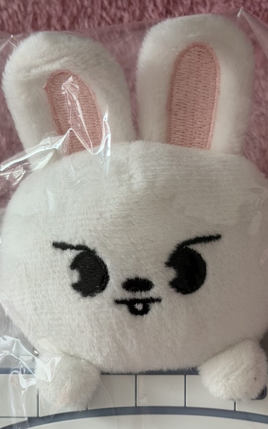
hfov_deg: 14.2
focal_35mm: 92
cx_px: 144
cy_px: 317
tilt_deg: -74.6
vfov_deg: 22.4
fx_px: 1075
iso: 100
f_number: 1.78
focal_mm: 6.76
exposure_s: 1/75
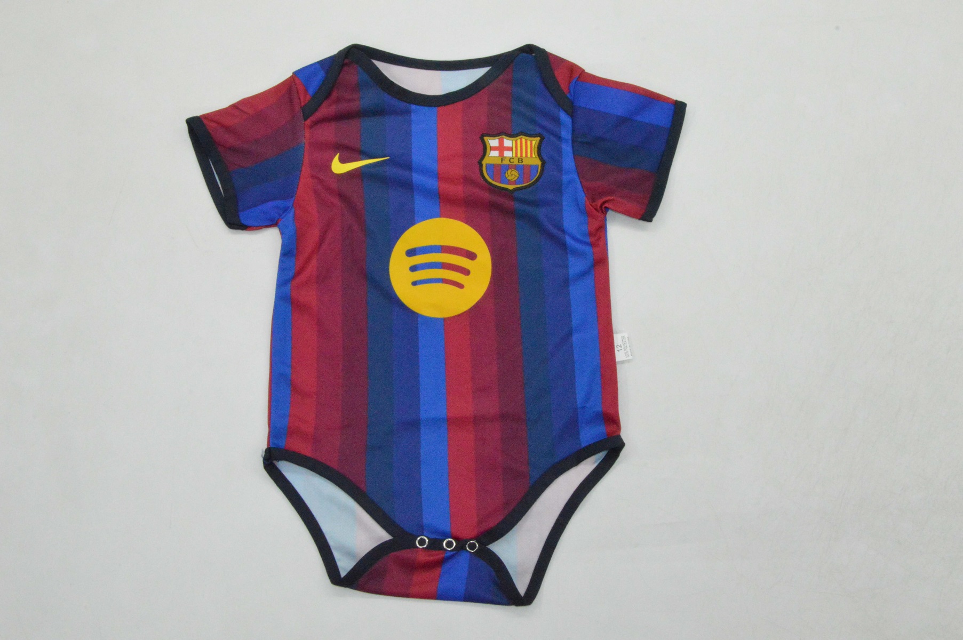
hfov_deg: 46.4
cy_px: 320
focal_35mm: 42
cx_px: 482
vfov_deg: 31.8
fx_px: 1122
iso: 6400
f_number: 25
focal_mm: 28
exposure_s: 1/125
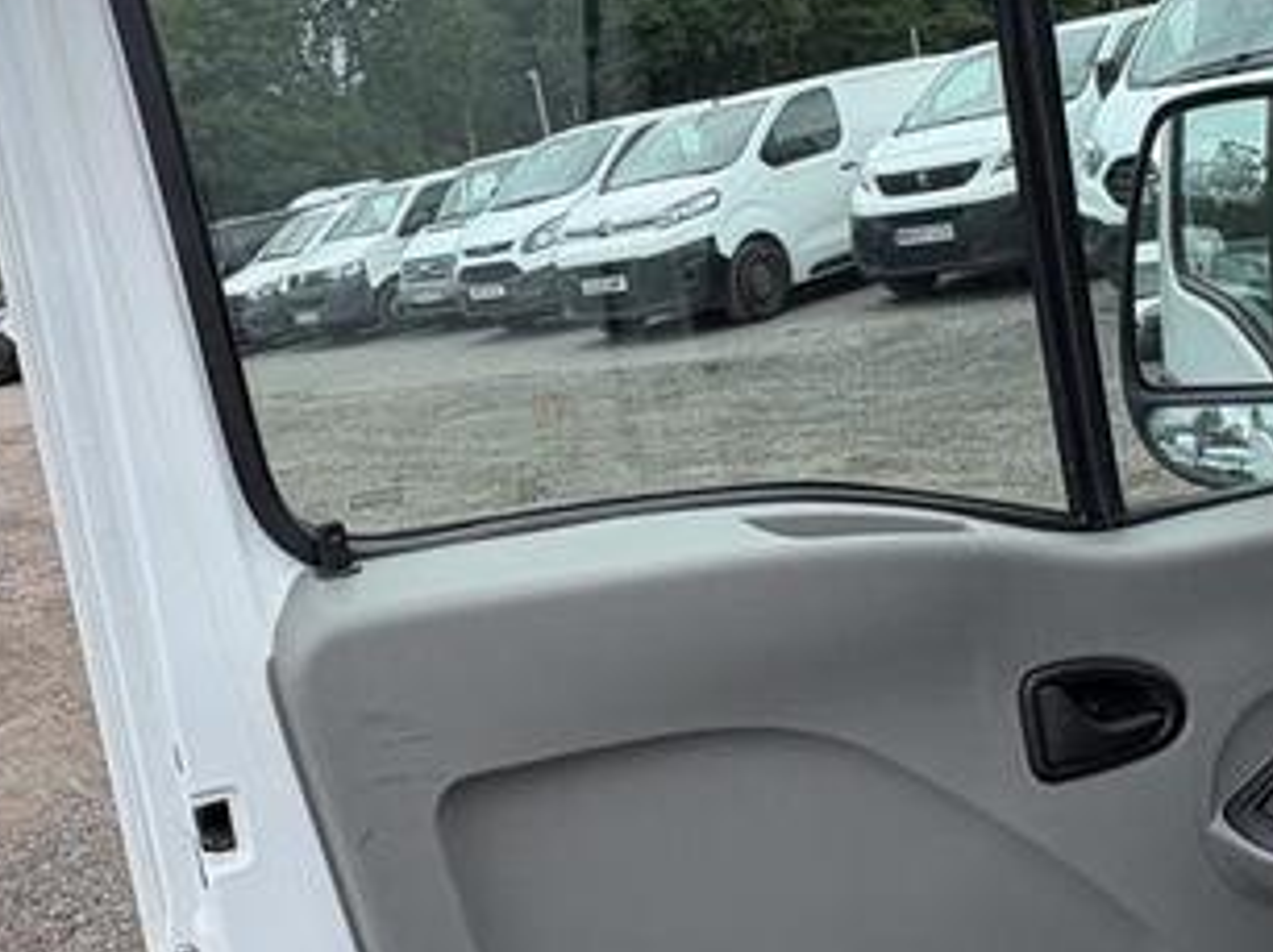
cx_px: 599
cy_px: 461
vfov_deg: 35.1
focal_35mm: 41
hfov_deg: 45.8
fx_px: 1507
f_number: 2.2
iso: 40
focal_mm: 2.22
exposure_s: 1/681
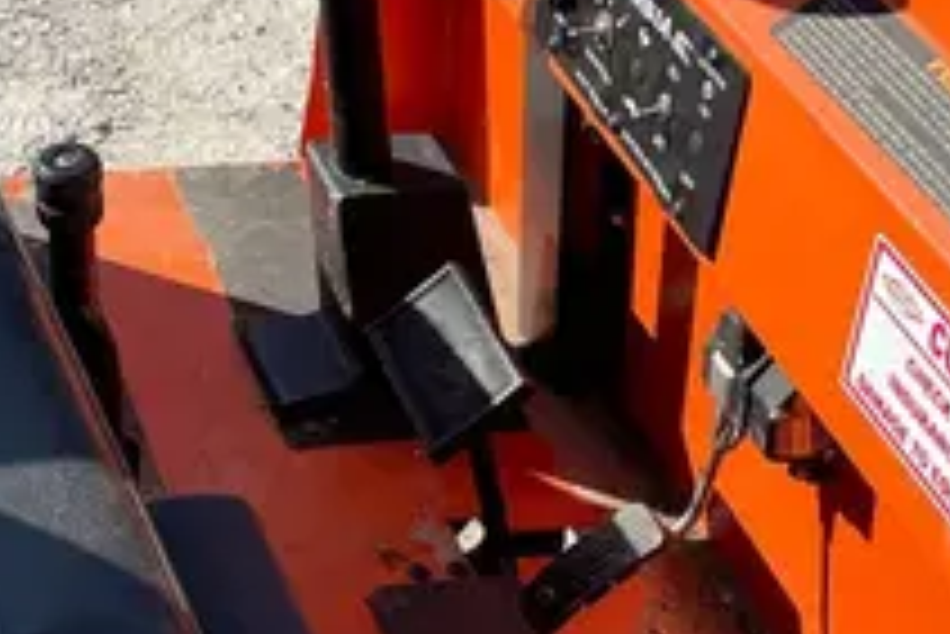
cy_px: -79
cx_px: -45
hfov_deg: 20.8
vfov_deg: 14.2
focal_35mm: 94
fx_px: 2482
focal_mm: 4.2
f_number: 1.6
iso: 50
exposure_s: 1/4464
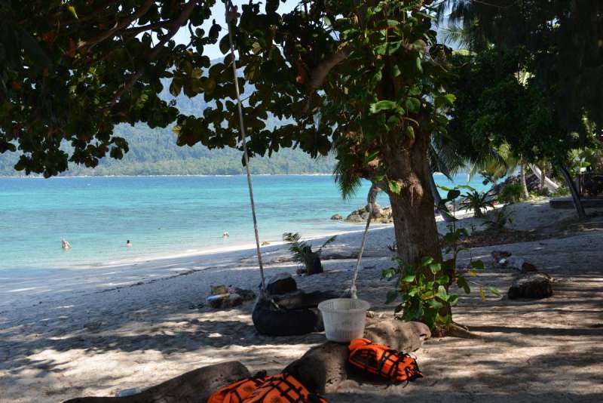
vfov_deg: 26.0
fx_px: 871
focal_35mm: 52
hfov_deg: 38.2
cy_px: 202
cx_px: 302
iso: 100
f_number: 5
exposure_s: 1/100
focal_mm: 52
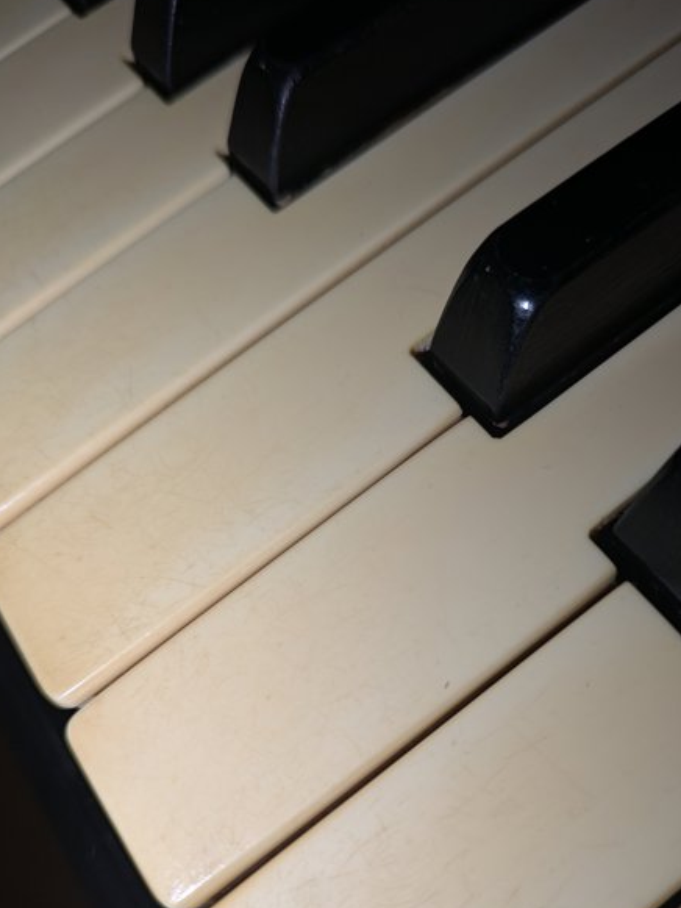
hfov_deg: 45.4
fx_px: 813
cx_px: 382
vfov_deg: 57.9
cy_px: 539
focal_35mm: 31
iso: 68
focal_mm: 5.43
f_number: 1.89
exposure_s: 1/100
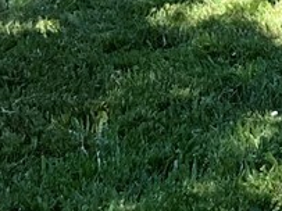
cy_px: -279
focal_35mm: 229
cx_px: 577
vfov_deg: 6.2
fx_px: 1864
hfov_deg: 8.2
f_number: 1.8
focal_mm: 3
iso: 25
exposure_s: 1/465
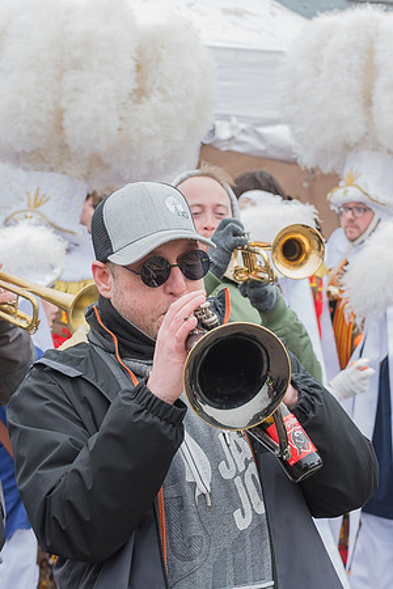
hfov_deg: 13.0
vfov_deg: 19.5
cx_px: 196
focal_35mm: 105
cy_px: 294
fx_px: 1719
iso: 800
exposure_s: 1/100
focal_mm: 70
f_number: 8
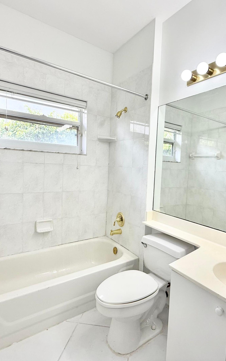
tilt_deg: -4.0
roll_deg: -2.9
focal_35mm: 20
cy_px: 180
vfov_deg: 85.1
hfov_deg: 59.0
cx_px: 139
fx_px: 197
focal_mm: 2.22
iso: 64
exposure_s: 1/144
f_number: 2.2
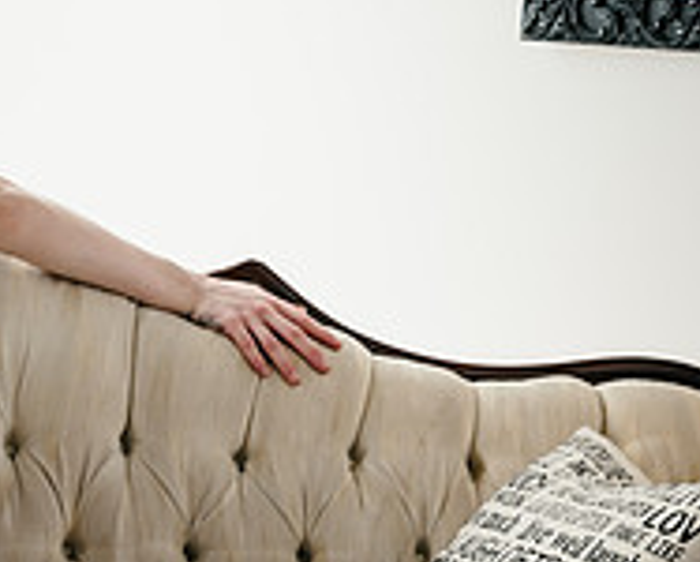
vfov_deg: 5.7
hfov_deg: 7.0
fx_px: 5620
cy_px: 407
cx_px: -341
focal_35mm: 271
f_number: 4.5
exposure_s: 1/100
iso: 100
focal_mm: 110
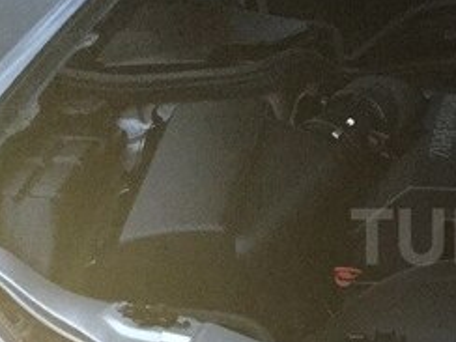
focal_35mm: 84
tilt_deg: -26.0
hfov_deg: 21.7
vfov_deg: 17.5
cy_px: 236
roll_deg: -1.2
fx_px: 1107
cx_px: 542
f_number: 2.4
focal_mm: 3.3
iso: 400
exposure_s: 1/17
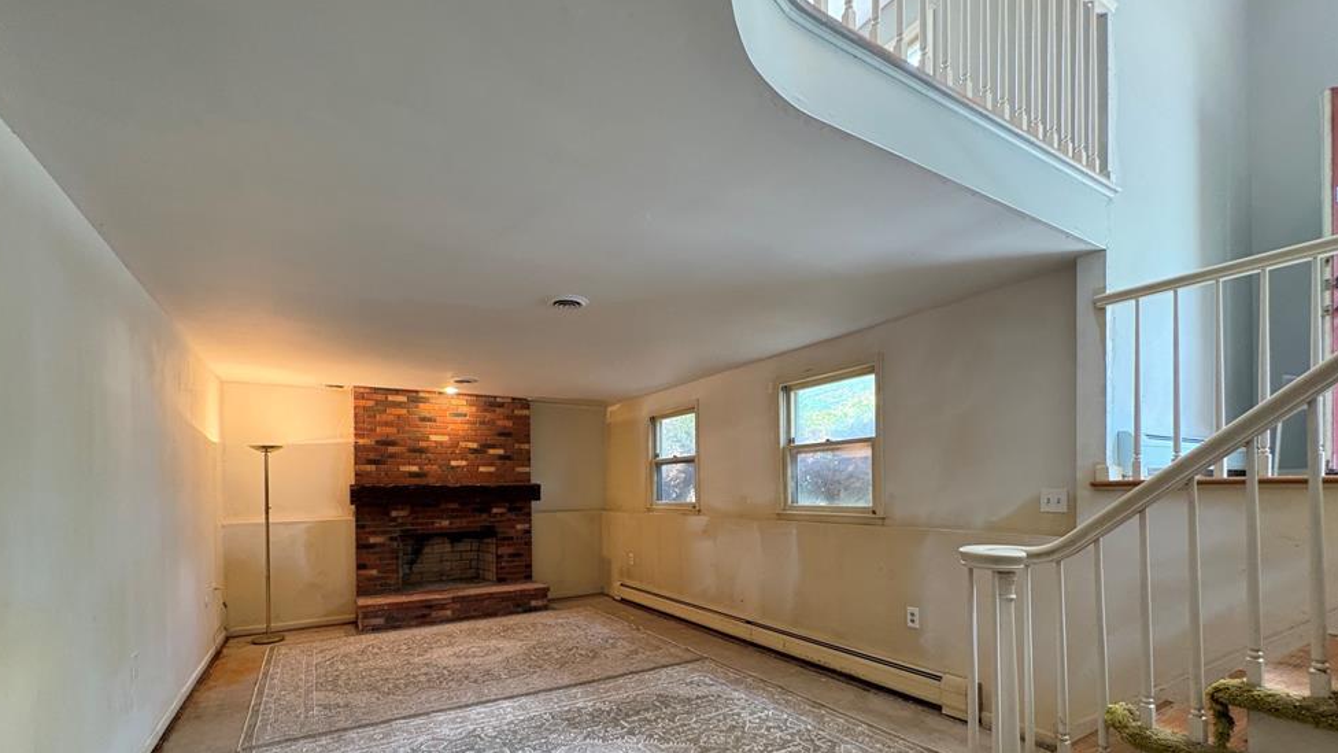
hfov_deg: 99.3
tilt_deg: +0.6
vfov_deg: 65.6
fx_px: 568
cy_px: 492
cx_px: 644
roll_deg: +0.9
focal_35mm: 16
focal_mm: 2.22
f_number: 2.2
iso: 400
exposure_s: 1/60
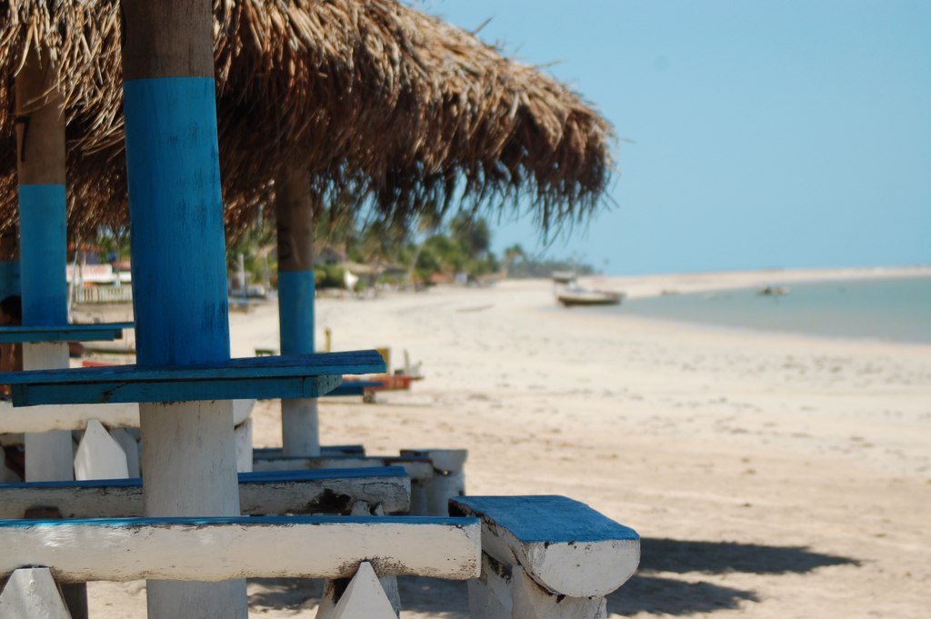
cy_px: 310
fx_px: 3101
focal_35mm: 120
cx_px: 466
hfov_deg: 17.1
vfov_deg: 11.4
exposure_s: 1/800
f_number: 7.1
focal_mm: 80
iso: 200
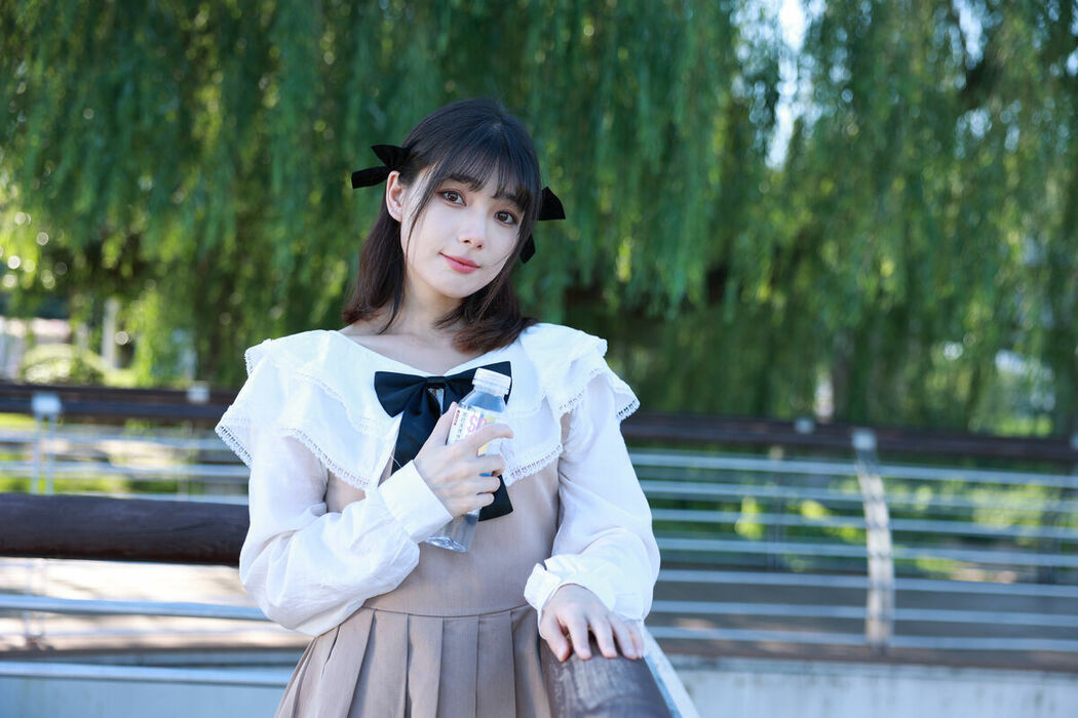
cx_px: 539
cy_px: 359
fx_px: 1437
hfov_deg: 41.1
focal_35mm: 48
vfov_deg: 28.1
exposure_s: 1/250
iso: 100
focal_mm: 48
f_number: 2.8
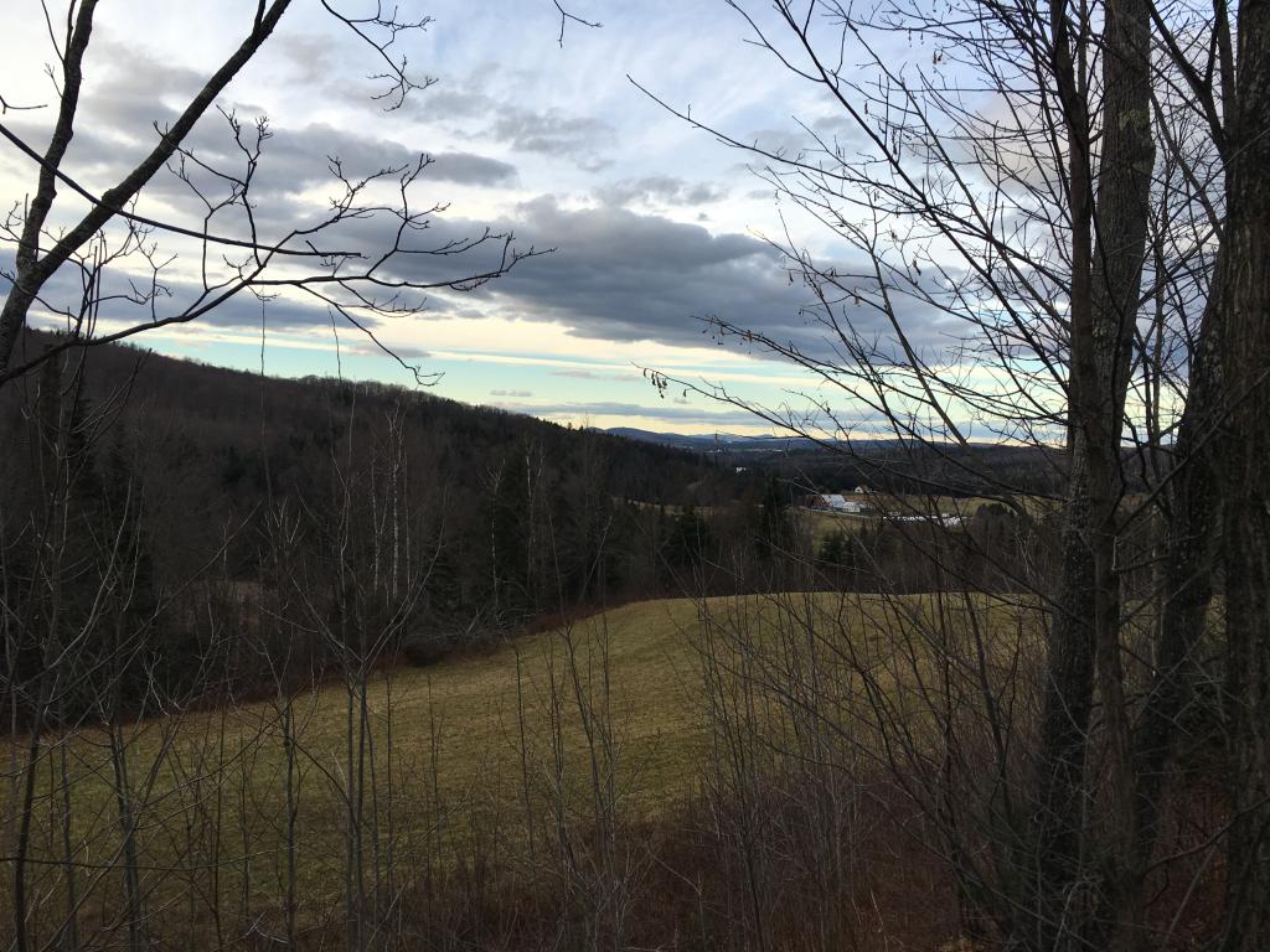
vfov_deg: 48.2
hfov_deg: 61.7
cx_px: 635
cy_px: 476
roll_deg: -2.4
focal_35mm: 29
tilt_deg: -0.8
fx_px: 1064
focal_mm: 4.15
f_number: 2.2
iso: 25
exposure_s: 1/368
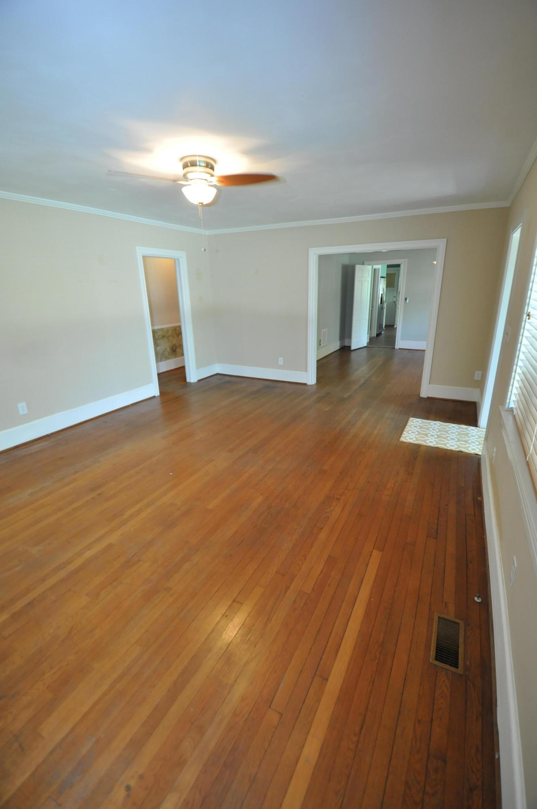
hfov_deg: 77.2
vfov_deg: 100.5
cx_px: 268
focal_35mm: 15
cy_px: 404
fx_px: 337
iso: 800
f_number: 3.5
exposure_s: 1/40
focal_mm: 10
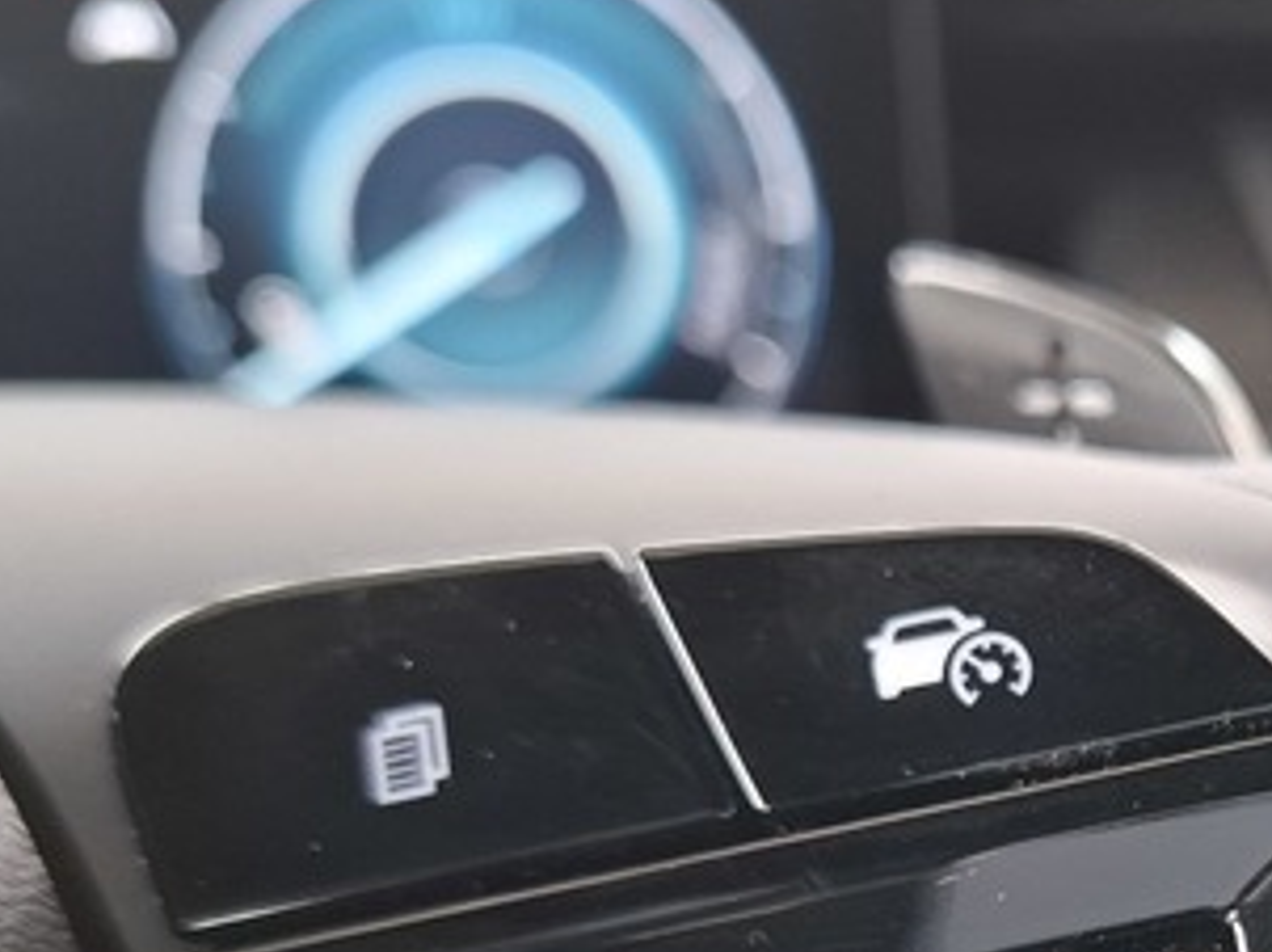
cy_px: 998
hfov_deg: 28.9
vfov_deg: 22.8
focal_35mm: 61
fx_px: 2240
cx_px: 1377
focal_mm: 5.54
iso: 250
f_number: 1.8
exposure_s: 1/50
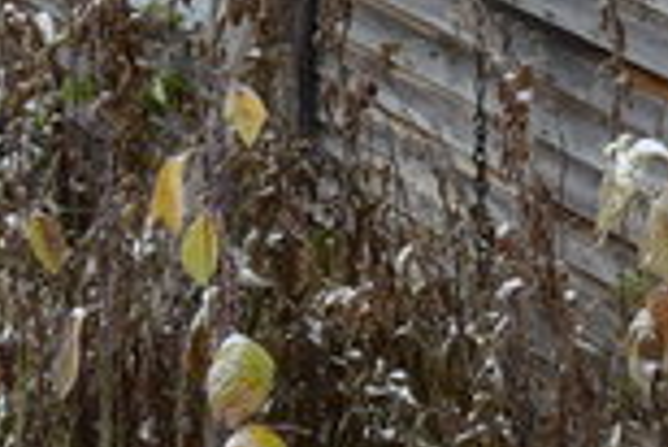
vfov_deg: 6.6
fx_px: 3752
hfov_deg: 9.9
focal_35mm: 202
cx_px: 1015
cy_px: -375
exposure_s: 1/160
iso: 400
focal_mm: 26
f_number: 9
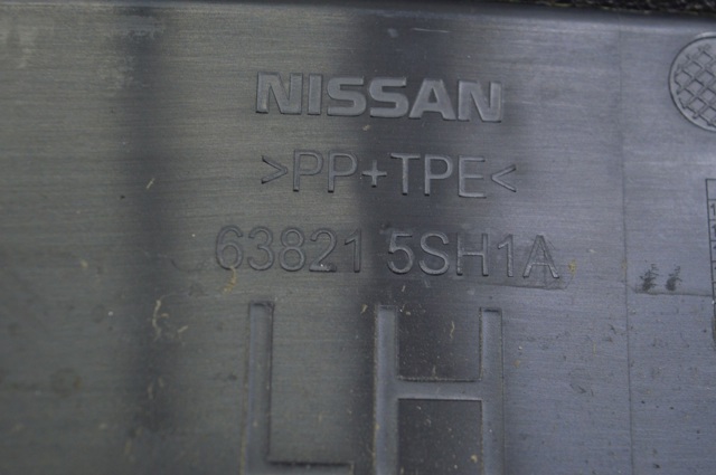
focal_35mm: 69
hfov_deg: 29.3
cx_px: 358
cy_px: 238
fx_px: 1371
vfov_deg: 19.7
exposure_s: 1/25
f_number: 5.6
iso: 400
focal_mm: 46
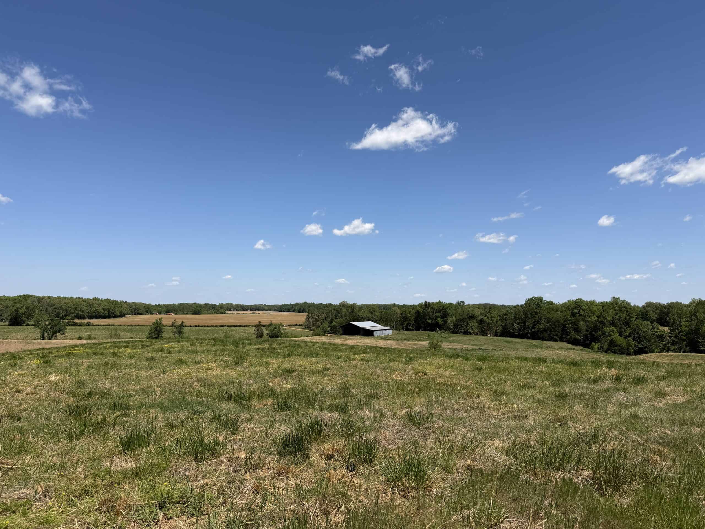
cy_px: 264
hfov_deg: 71.6
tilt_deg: +3.8
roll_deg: -0.6
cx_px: 352
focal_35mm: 24
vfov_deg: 56.8
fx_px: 489
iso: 80
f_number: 1.78
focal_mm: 6.76
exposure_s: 1/6711
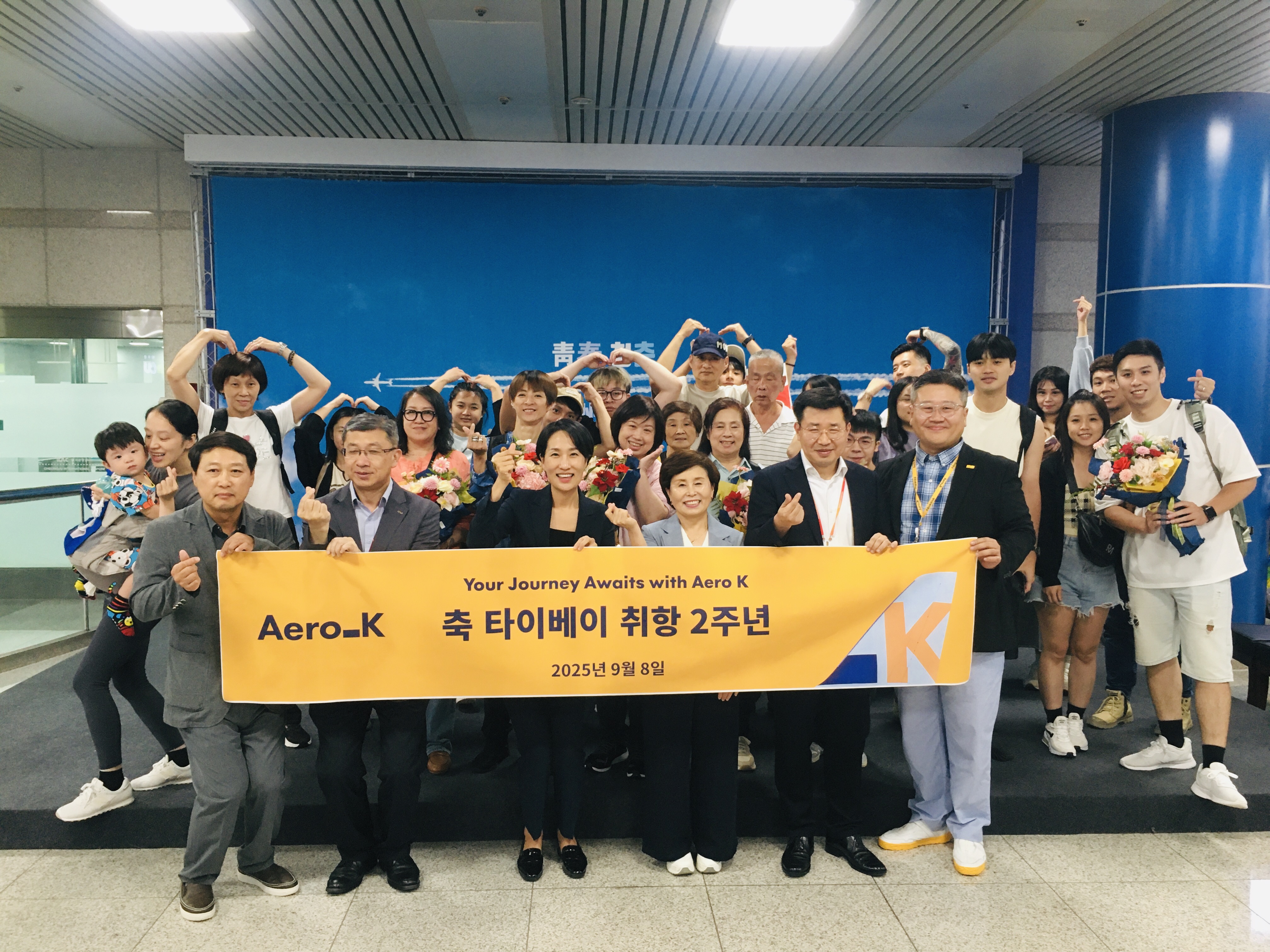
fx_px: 1064
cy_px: 476
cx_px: 635
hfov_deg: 61.7
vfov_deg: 48.2
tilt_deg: -3.8
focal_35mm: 29
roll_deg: -0.9
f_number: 2.2
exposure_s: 1/30
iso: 100
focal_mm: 4.15
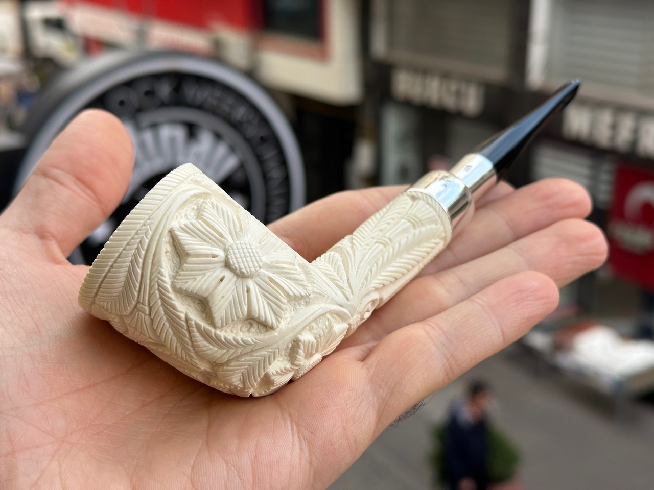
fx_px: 907
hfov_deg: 39.7
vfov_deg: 30.3
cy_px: 245
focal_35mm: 48
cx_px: 327
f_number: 1.78
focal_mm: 6.86
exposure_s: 1/604
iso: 64
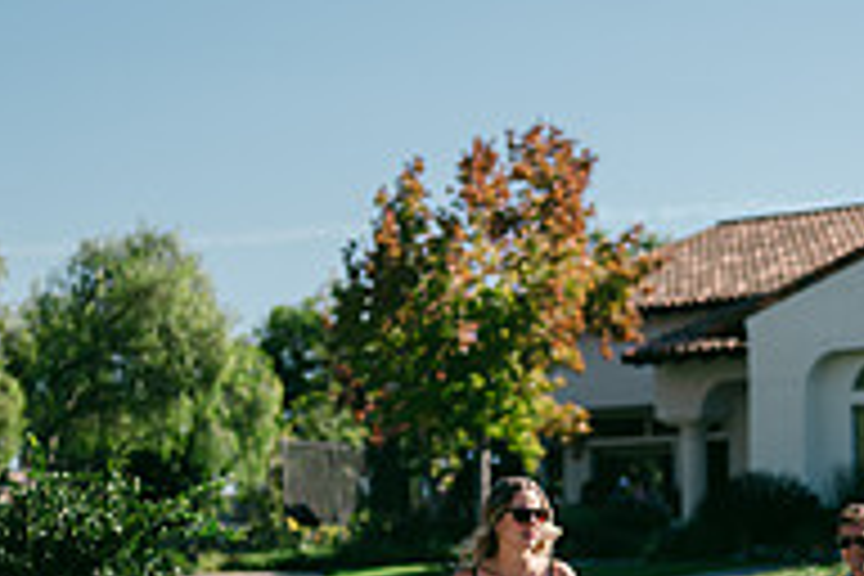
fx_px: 2544
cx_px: 536
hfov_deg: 19.2
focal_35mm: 106
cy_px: 551
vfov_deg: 12.8
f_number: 1.2
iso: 64
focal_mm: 35
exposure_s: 1/10000
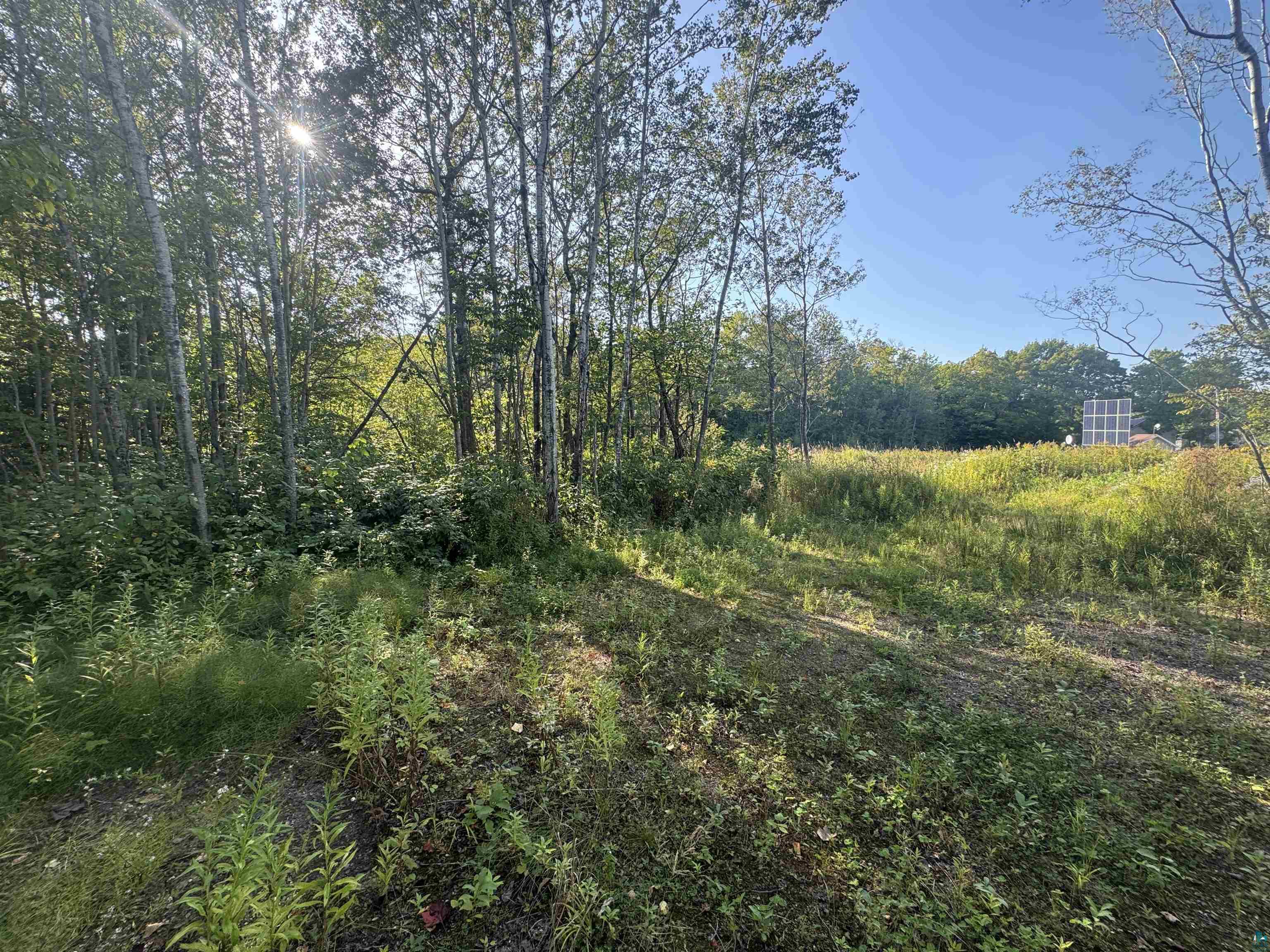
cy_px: 476
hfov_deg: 102.1
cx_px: 635
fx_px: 514
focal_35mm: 14
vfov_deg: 85.7
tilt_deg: -2.9
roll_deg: +1.7
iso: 40
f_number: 2.2
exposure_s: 1/193
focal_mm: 2.22
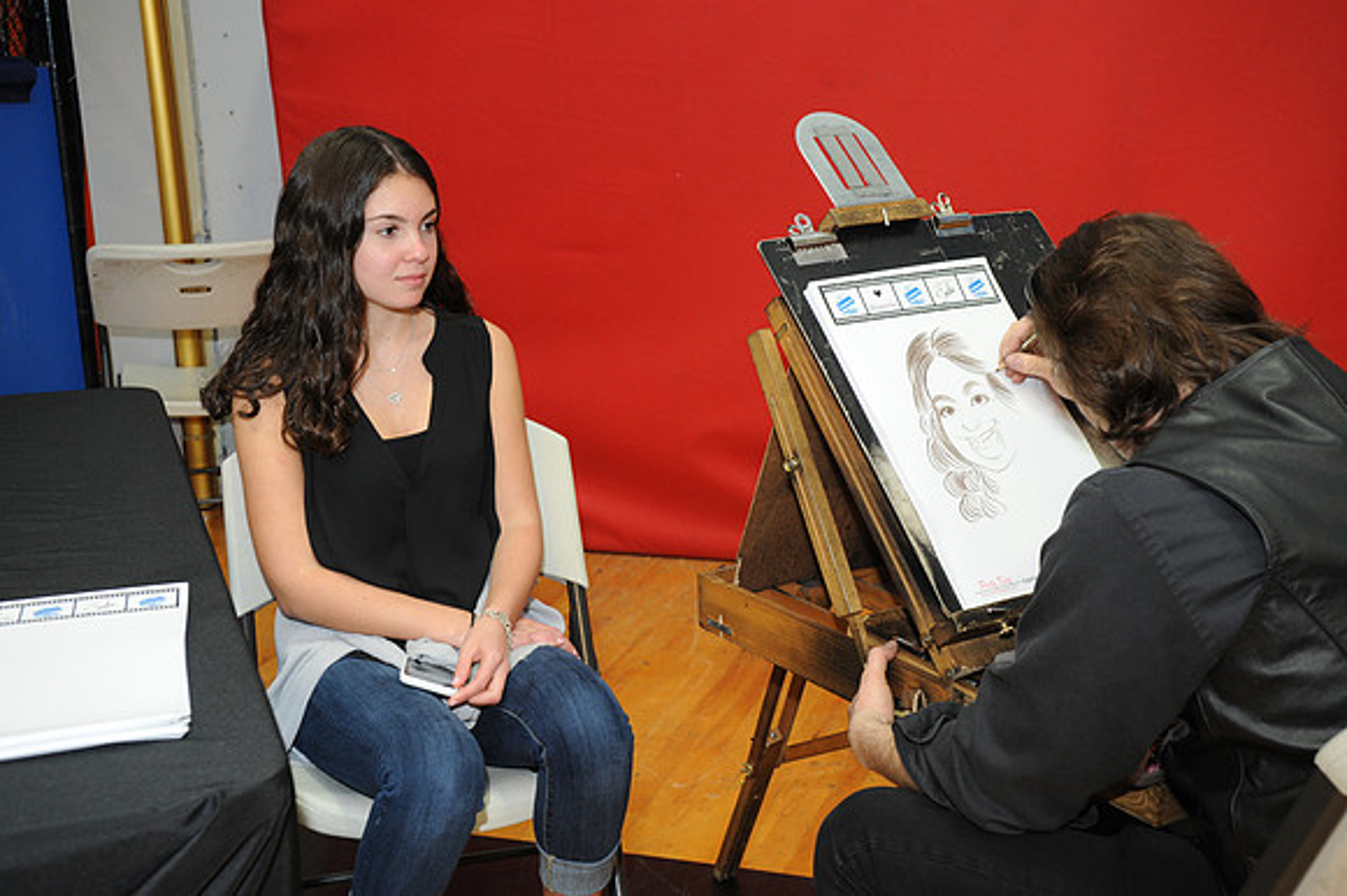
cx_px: 674
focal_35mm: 48
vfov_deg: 28.0
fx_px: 1795
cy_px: 448
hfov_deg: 41.1
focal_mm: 48
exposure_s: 1/60
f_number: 5.6
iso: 1600
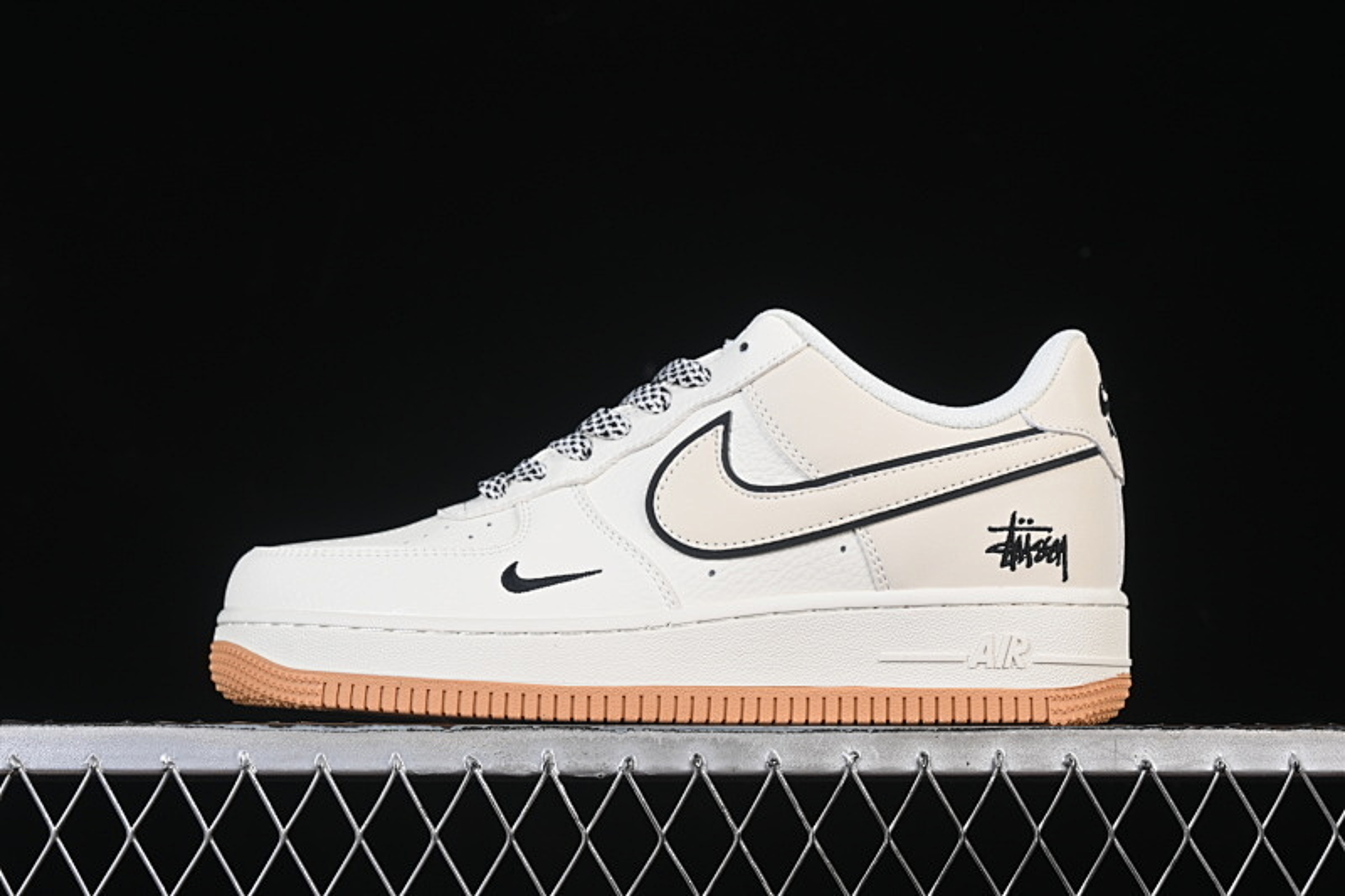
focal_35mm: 75
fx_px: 2801
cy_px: 448
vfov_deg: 18.2
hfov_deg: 27.0
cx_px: 672
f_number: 8
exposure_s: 1/80
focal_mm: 50
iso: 160
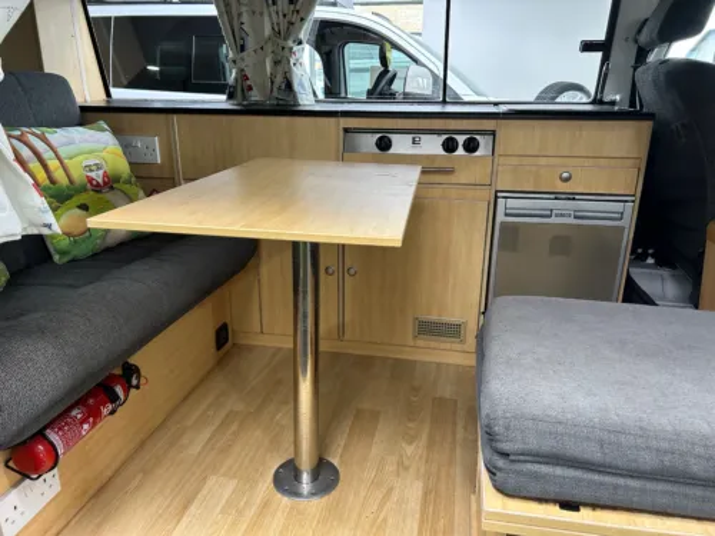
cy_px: 268
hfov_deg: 67.3
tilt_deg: -18.5
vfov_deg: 53.1
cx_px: 358
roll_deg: -0.4
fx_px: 537
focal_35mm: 26
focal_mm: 5.7
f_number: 1.5
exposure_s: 1/50
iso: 100
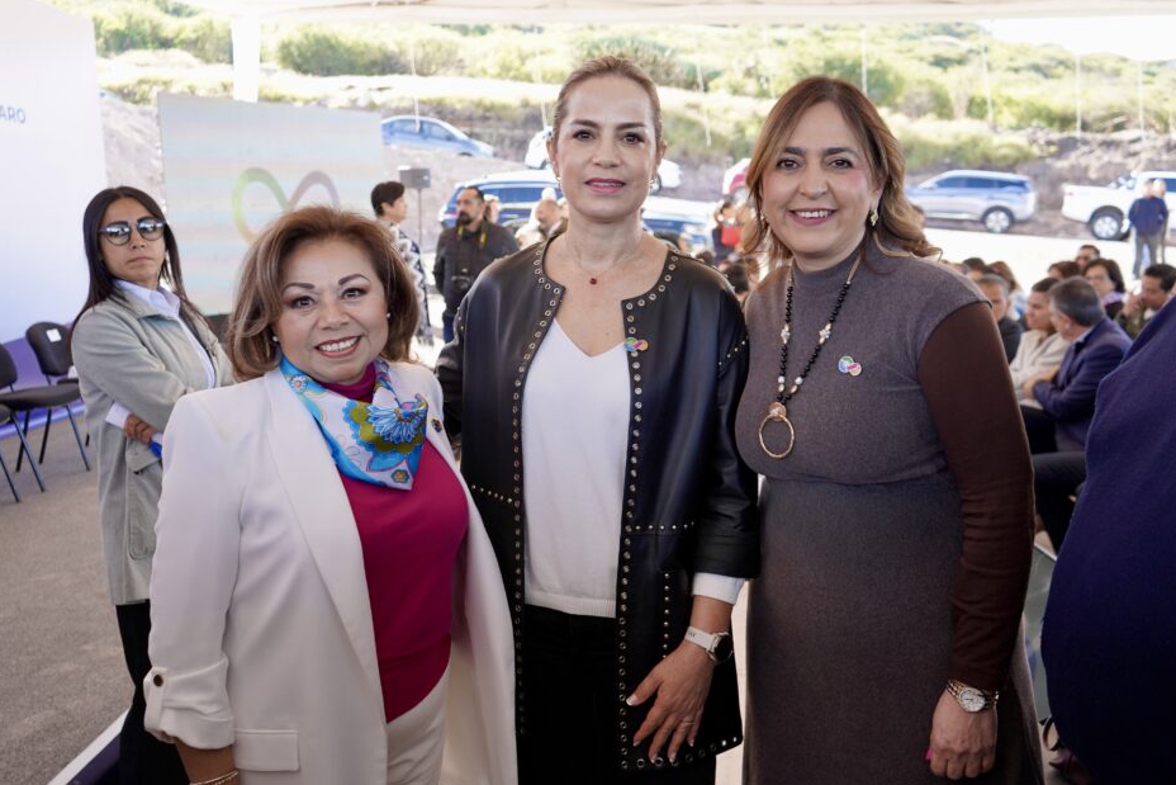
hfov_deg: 58.7
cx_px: 563
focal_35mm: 32
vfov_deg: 41.1
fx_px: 1045
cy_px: 379
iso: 400
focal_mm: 29
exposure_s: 1/200
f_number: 4
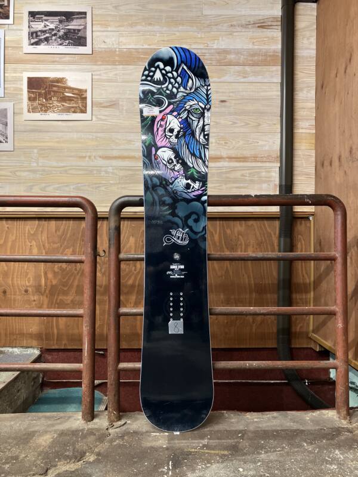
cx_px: 179
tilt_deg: +1.3
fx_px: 386
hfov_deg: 49.7
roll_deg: -0.9
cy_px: 238
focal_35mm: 28
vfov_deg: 63.4
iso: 125
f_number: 1.8
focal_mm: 3.99
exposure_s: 1/50
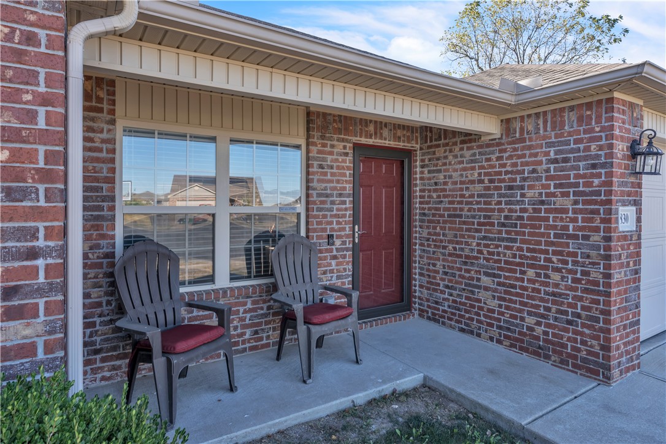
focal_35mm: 20
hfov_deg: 84.0
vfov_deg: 61.9
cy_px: 222
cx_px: 333
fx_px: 370
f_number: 8
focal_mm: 20
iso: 250
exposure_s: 1/125
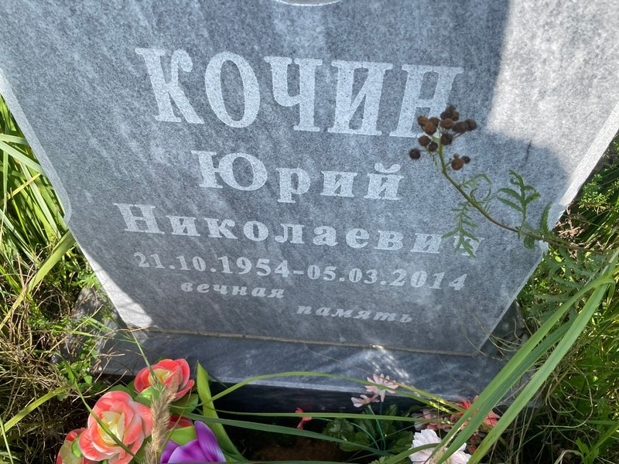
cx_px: 310
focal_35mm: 26
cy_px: 232
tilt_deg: -50.7
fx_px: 465
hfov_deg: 67.3
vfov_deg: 53.1
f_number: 1.6
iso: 32
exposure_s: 1/785
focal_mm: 4.2
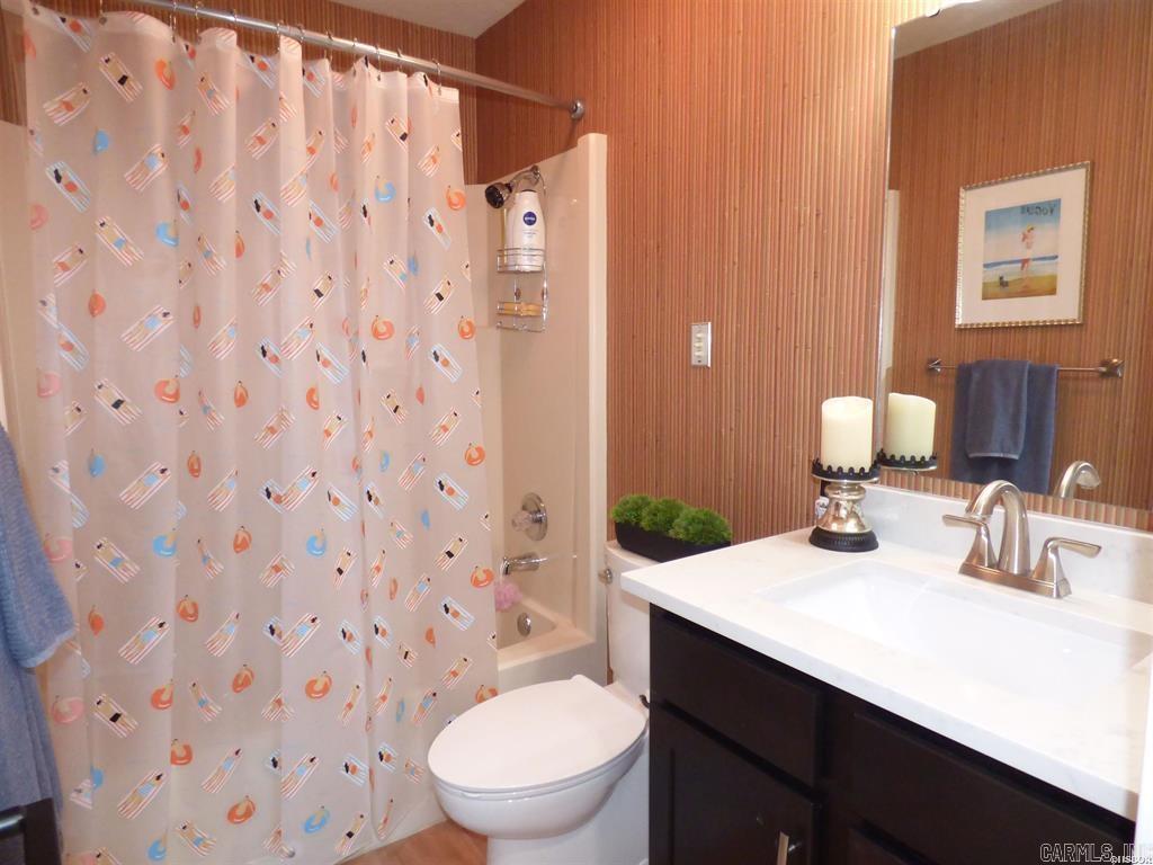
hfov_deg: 81.7
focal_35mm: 20
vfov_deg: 66.0
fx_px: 666
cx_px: 576
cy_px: 432
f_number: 2.8
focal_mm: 3.58
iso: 640
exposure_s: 1/60
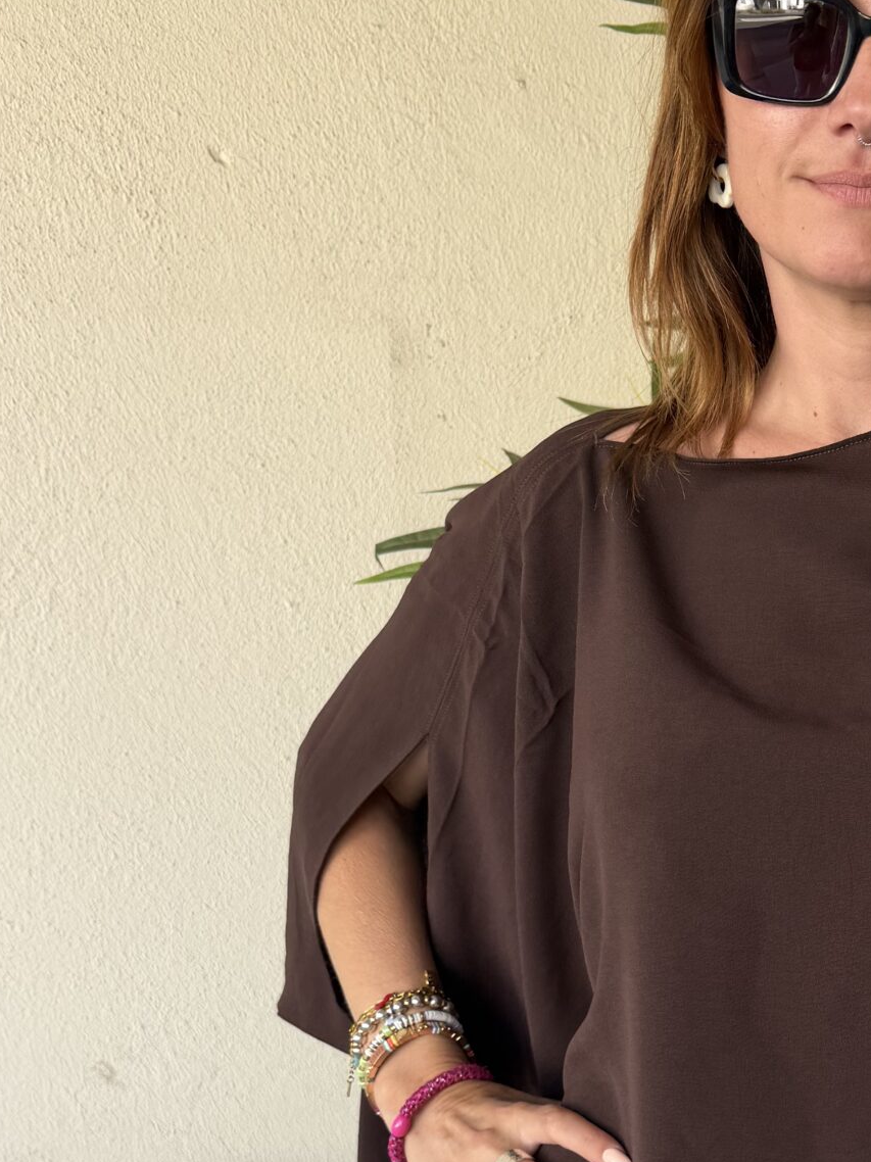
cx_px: 885
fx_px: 1812
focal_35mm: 54
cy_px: 945
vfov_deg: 34.4
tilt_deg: -11.5
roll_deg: -1.8
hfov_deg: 25.6
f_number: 1.78
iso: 64
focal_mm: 6.76
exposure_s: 1/271
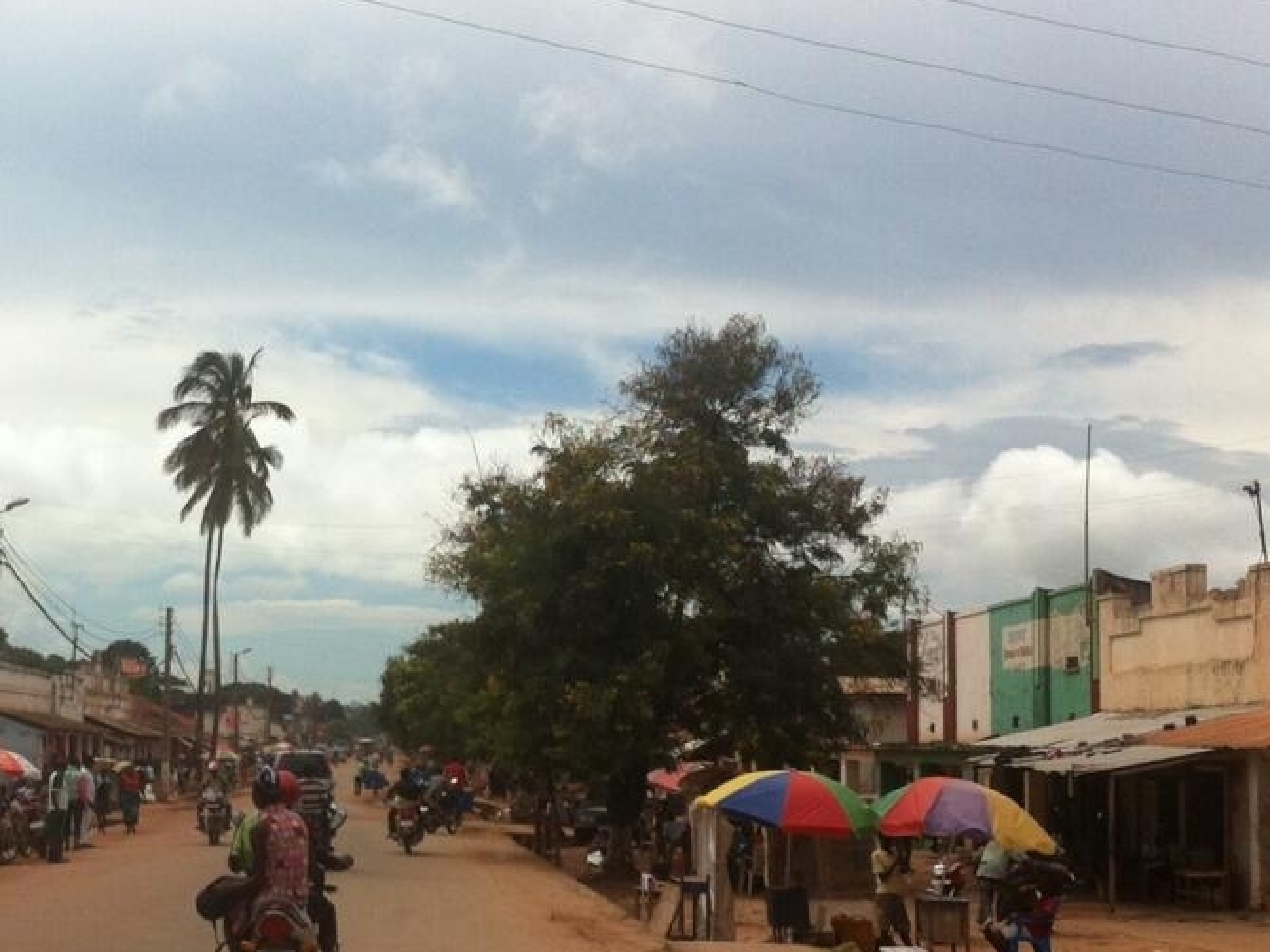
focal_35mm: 67
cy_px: 661
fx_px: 2457
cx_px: 304
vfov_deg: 21.8
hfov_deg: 28.5
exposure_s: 1/2320
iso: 80
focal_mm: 3.85
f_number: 2.8
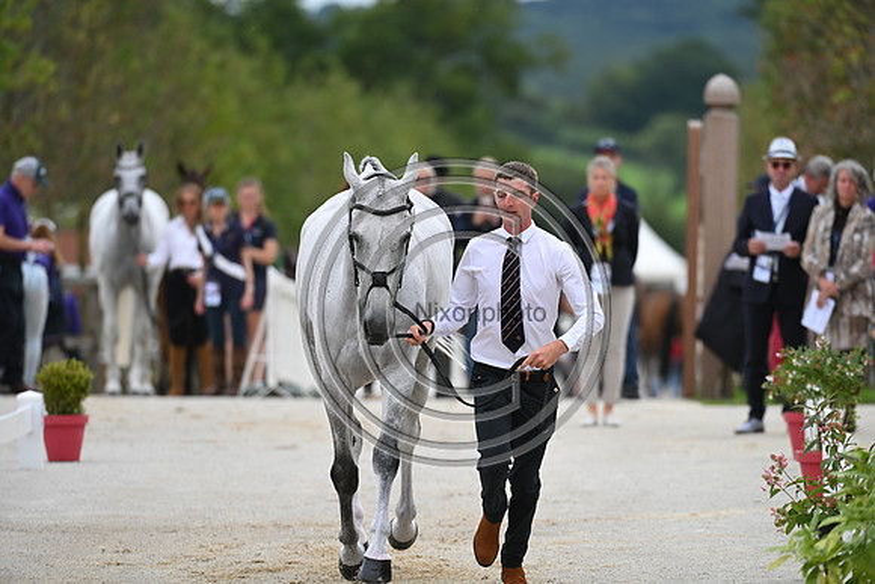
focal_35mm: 400
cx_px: 438
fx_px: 9724
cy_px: 292
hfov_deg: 5.2
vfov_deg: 3.4
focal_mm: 400
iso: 500
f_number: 5.6
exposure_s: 1/1600
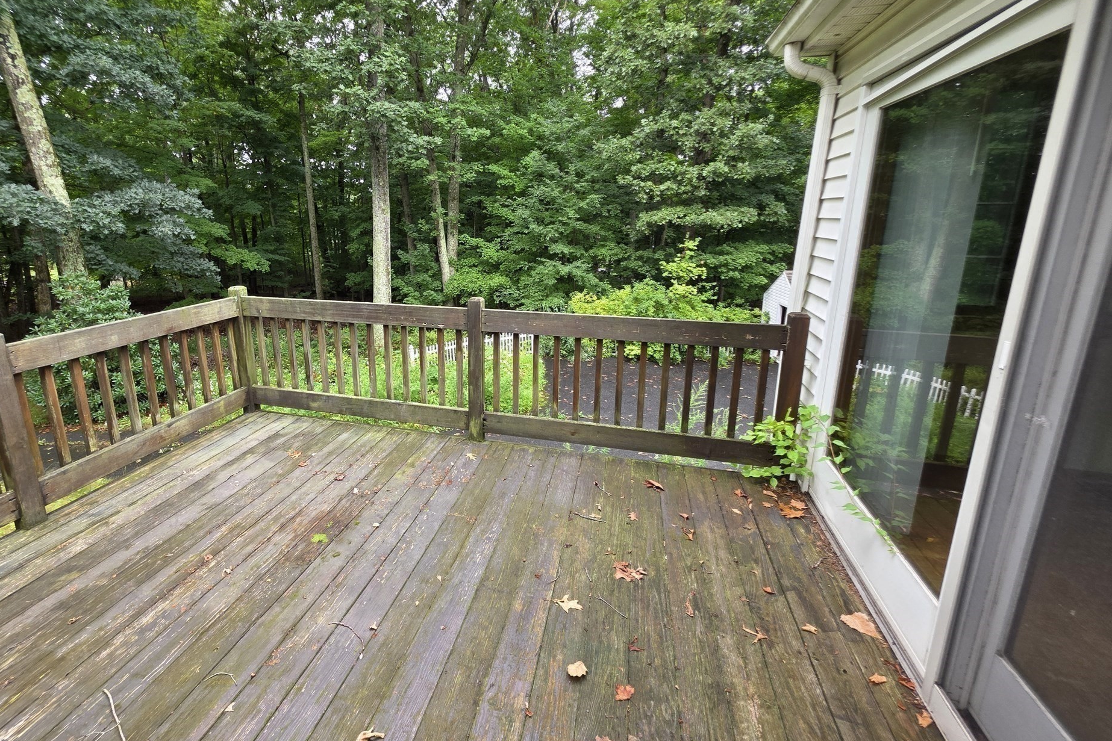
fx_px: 463
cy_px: 321
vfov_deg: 76.9
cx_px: 498
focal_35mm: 15
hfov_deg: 100.0
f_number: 1.9
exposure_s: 1/120
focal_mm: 2.2
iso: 50
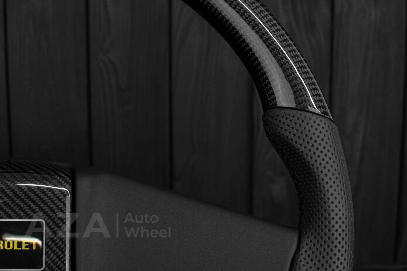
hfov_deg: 37.8
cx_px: 204
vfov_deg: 25.8
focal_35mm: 52
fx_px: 594
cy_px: 136
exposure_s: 1/125
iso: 500
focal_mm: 35
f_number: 6.3
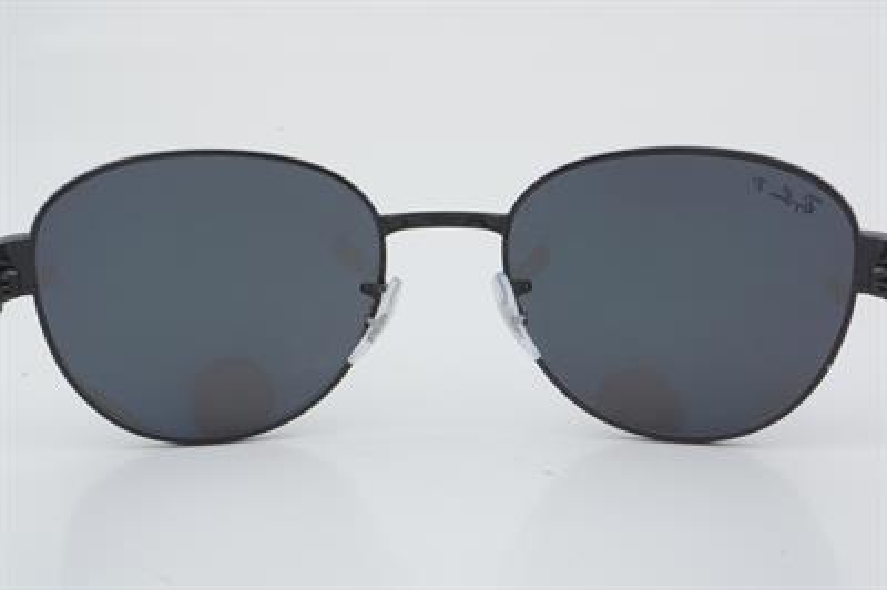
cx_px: 444
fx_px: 1846
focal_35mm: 75
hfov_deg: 27.0
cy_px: 295
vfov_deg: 18.2
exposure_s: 1/3
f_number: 32
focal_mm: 50
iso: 100
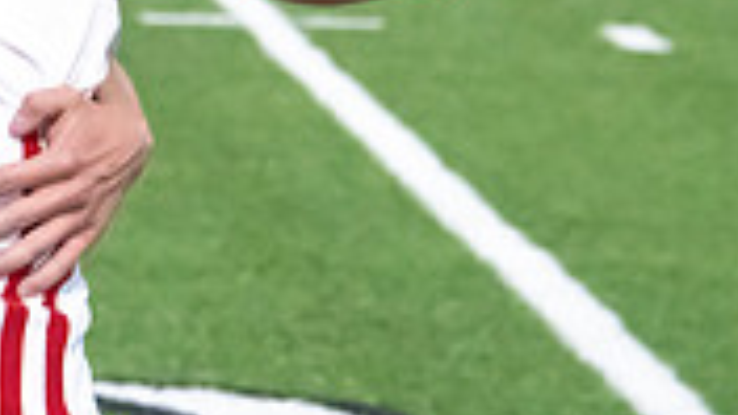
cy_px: -19
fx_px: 8258
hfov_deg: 5.1
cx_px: -294
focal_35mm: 422
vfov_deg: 2.9
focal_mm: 122
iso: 10000
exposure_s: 1/400
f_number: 7.1
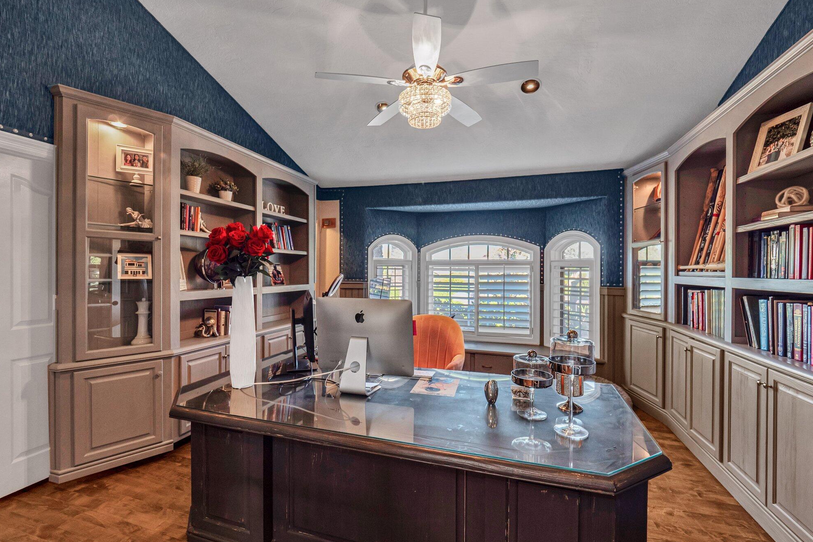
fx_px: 339
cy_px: 291
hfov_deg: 100.4
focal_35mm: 15
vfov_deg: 77.2
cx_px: 401
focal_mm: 7
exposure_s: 1/15
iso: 400
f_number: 4
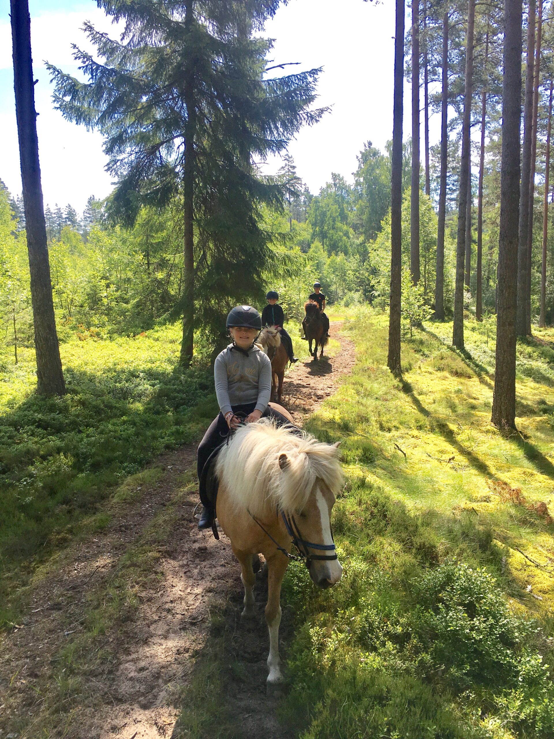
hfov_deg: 48.2
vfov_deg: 61.7
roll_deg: +0.0
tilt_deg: -10.5
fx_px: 619
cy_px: 370
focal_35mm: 29
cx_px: 277
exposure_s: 1/725
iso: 25
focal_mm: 4.15
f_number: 2.2
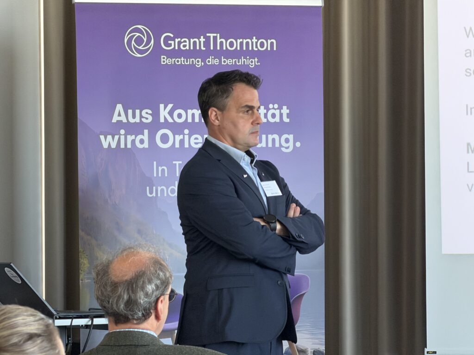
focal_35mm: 200
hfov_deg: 9.9
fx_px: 2739
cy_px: 178
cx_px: 237
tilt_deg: -1.2
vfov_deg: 7.4
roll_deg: +0.7
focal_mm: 16.89
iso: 500
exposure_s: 1/79
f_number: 2.8
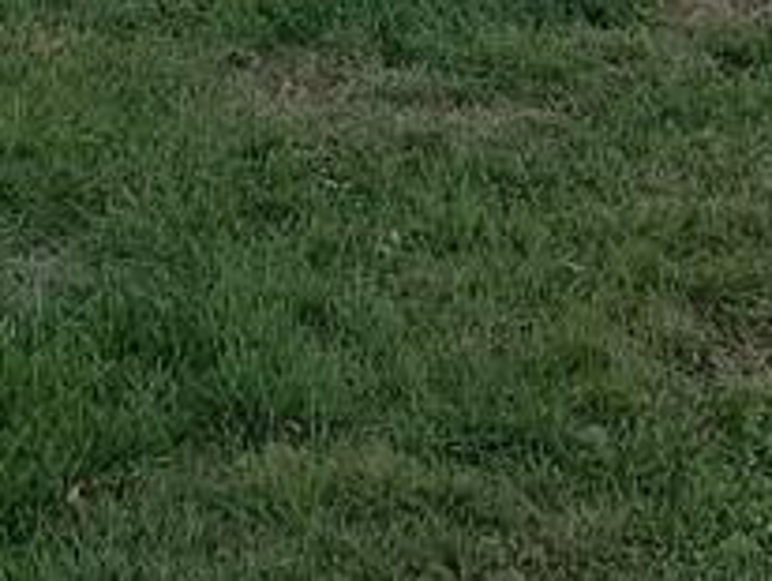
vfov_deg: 10.3
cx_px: 214
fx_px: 2880
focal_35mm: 129
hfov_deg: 15.2
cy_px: -723
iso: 50
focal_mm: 4.3
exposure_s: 1/476
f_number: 2.4
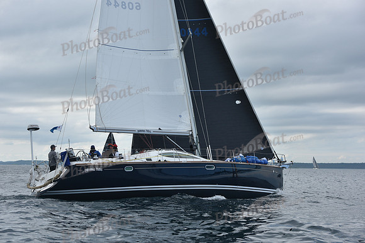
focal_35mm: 70
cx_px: 182
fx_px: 710
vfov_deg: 19.5
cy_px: 122
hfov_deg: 28.8
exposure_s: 1/800
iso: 250
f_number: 7.1
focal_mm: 70
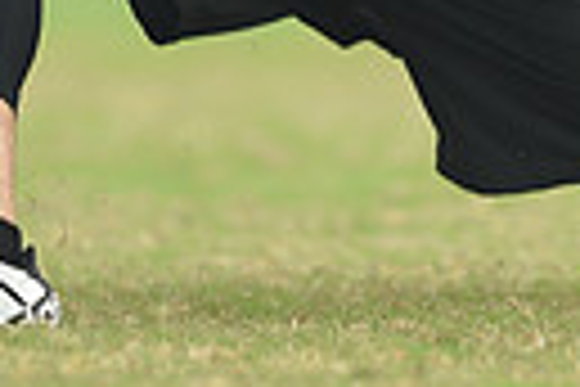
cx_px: 333
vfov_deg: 0.8
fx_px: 28982
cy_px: -414
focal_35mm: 1799
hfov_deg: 1.1
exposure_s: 1/800
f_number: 2.8
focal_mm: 400
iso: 200
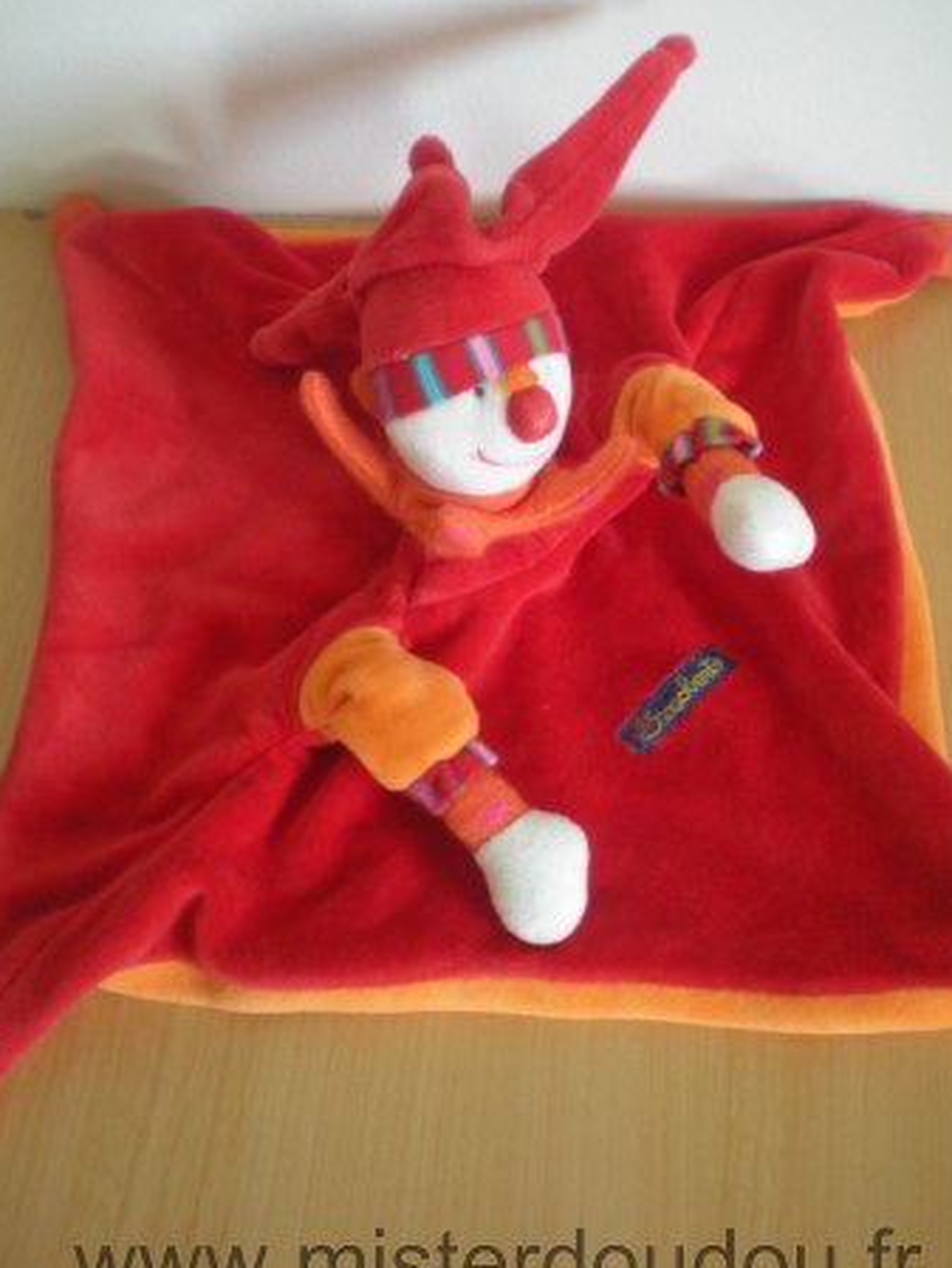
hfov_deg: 32.9
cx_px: 494
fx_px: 1613
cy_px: 585
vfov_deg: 42.9
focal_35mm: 44
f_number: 3.1
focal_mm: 6.3
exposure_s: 1/48
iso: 200
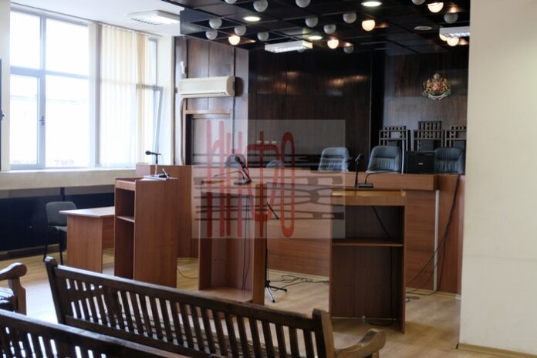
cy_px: 179
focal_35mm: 44
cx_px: 268
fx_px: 656
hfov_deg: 44.5
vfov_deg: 30.5
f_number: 4.7
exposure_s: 1/34
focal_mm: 29.5
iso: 800
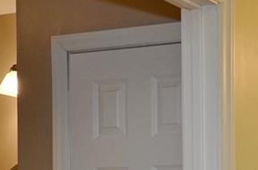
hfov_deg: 17.8
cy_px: 254
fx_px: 750
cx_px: 369
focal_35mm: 105
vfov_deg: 12.3
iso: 320
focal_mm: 20
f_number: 7.1
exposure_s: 1/40
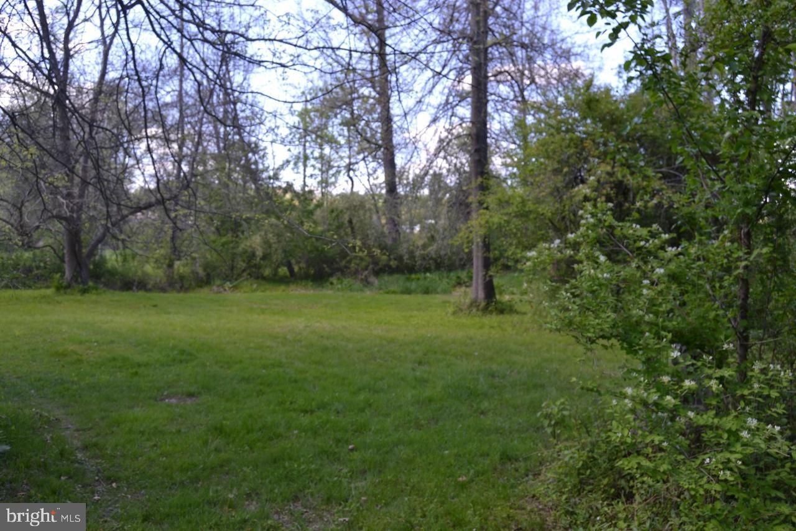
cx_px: 398
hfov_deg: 55.1
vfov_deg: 38.4
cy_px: 266
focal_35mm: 34
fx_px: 763
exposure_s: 1/125
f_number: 5.6
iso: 125
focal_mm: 23
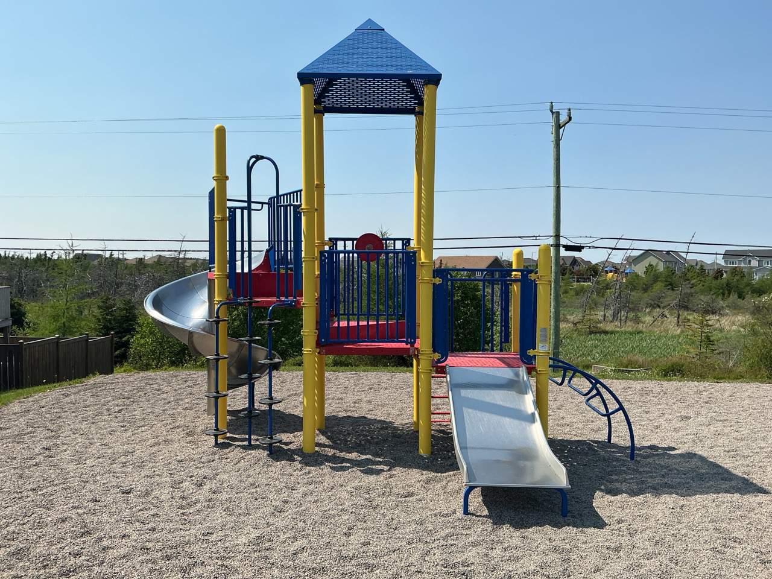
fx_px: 647
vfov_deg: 48.2
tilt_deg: -0.7
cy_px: 290
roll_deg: +0.2
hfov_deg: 61.7
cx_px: 386
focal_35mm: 29
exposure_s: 1/2538
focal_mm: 3
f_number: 1.8
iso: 25
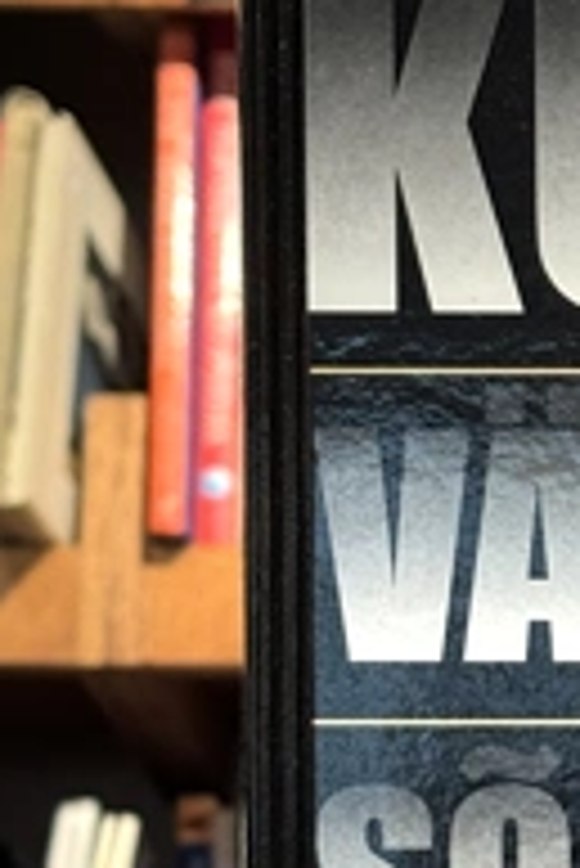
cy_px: 915
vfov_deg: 11.5
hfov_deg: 7.6
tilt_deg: +0.9
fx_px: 4245
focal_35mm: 176
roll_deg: -0.4
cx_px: 1054
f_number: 1.78
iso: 200
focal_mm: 6.76
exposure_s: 1/60
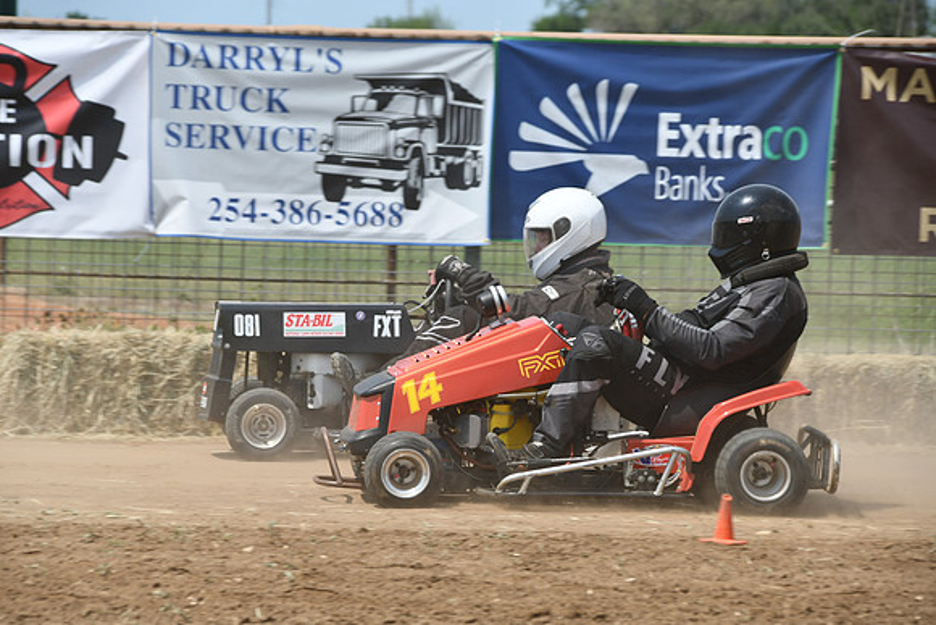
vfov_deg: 5.2
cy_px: 312
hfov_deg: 7.9
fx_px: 6813
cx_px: 468
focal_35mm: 262
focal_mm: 175
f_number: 8
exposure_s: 1/500
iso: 125
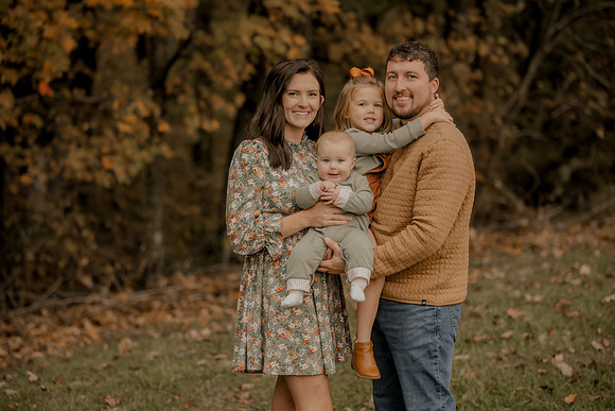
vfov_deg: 12.5
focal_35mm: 110
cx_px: 308
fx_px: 1880
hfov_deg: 18.6
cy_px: 206
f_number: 2.8
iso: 250
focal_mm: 110
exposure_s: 1/125
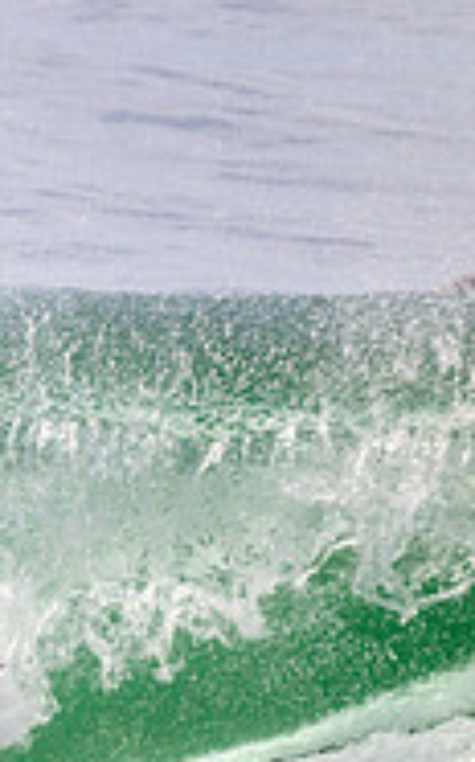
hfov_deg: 0.7
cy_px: 752
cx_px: -663
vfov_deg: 1.1
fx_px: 40805
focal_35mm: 1967
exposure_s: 1/2000
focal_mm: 620
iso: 720
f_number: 11
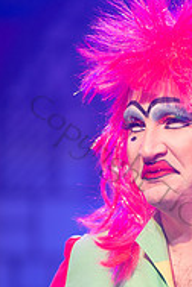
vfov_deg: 4.3
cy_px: 231
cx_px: 213
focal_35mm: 476
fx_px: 3808
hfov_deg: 2.9
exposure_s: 1/200
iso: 1000
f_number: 2.8
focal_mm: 200
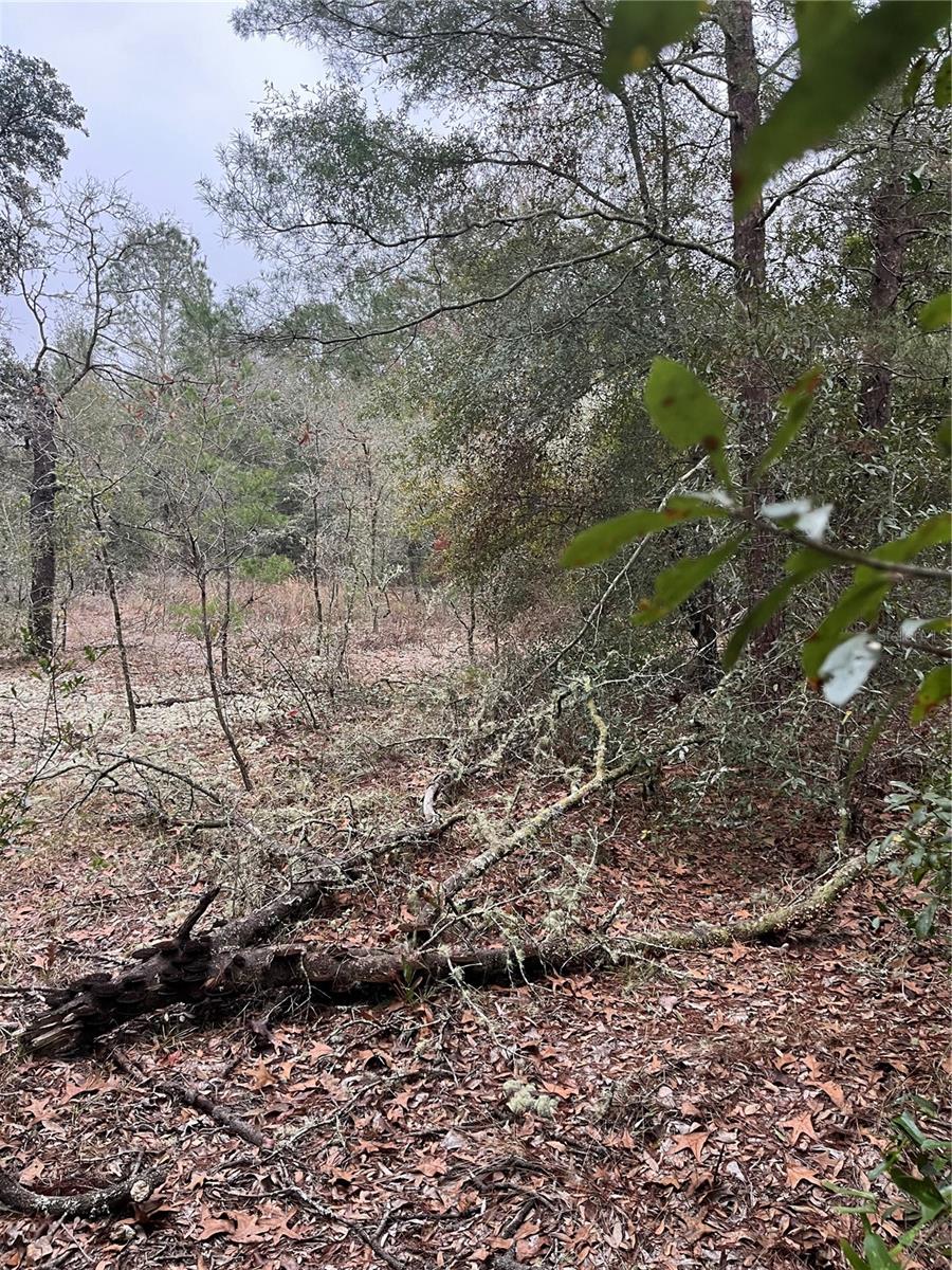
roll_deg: -0.4
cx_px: 476
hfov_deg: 53.1
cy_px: 635
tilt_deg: -4.8
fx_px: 953
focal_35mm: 26
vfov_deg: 67.3
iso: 125
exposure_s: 1/88
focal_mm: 5.1
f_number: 1.6
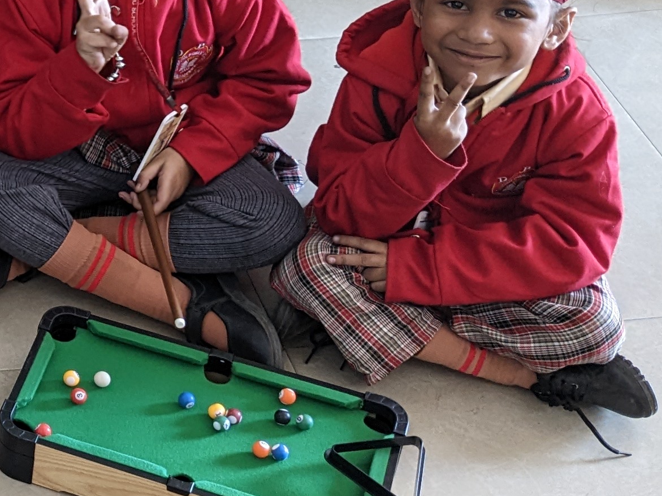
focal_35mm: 93
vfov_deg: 15.8
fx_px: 1778
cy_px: 88
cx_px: -380
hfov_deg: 18.3
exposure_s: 1/33.3
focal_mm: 4.38
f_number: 1.73
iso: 66
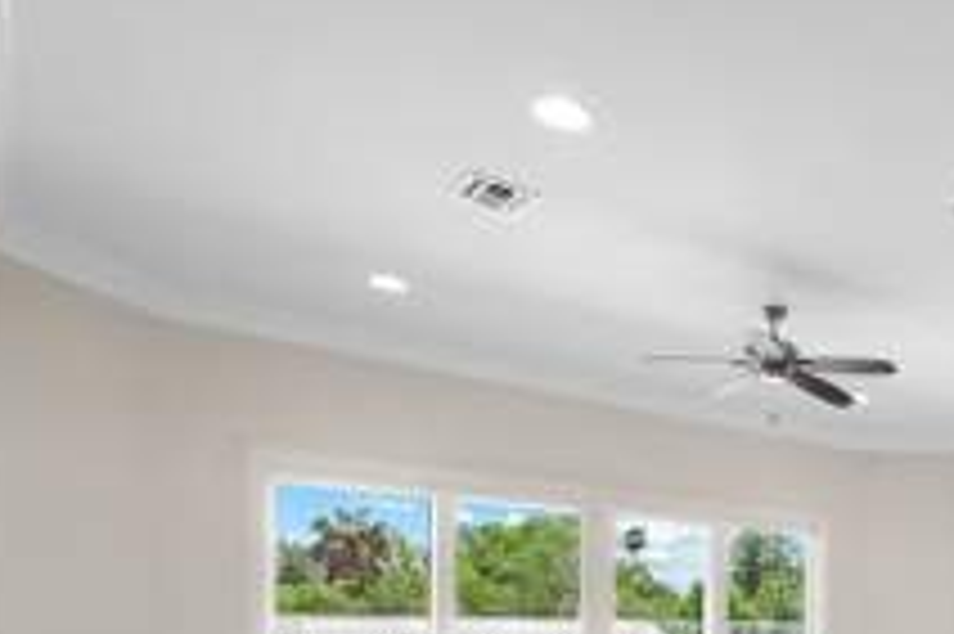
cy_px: 647
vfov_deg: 35.7
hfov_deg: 46.7
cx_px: 976
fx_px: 874
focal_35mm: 33
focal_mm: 7
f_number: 7.1
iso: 200
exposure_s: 1/15
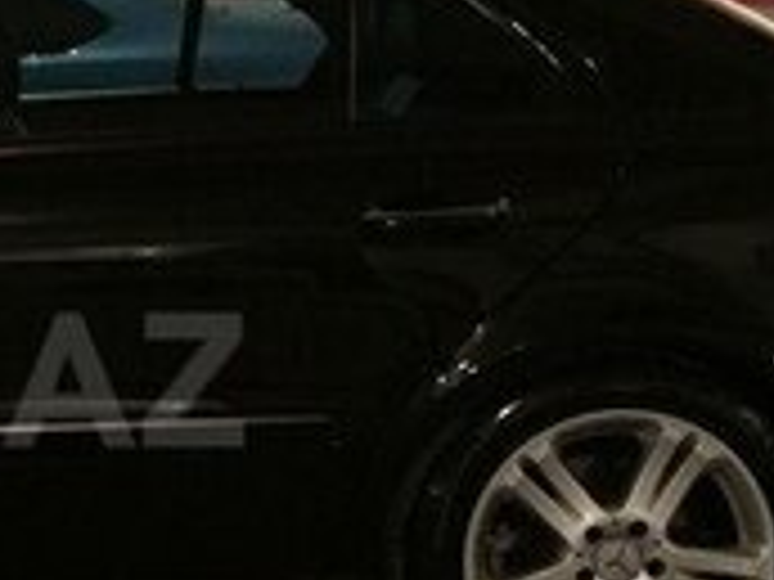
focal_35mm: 111
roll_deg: -0.2
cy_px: 380
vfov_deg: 13.3
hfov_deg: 16.8
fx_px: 2482
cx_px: -216
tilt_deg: -8.1
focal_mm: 4.15
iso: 800
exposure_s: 1/17
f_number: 2.2
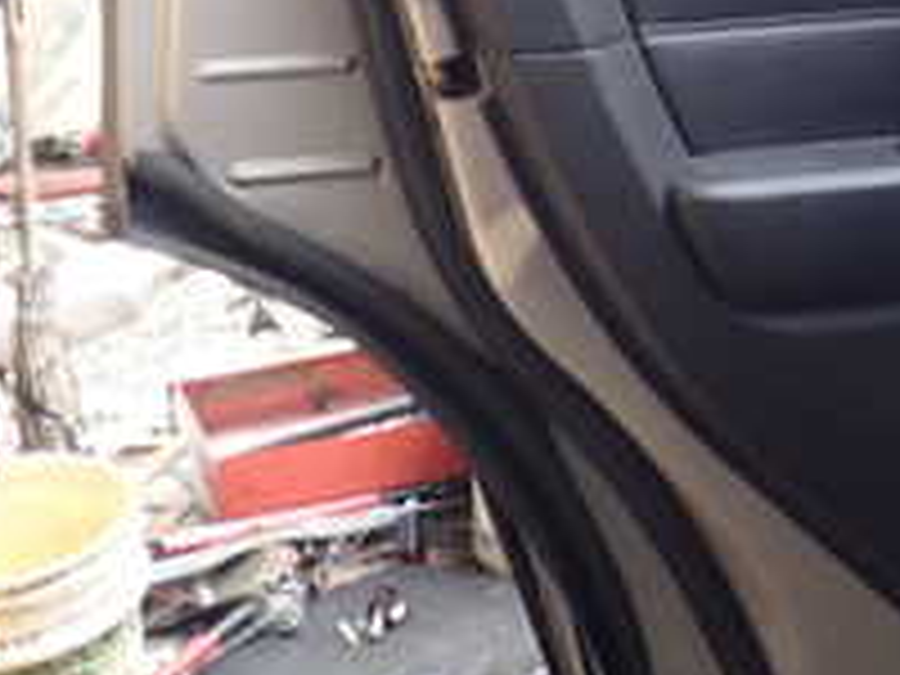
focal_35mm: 90
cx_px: 855
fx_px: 2340
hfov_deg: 21.2
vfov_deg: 15.7
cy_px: -162
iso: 200
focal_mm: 5.4
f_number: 2.3
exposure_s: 1/40
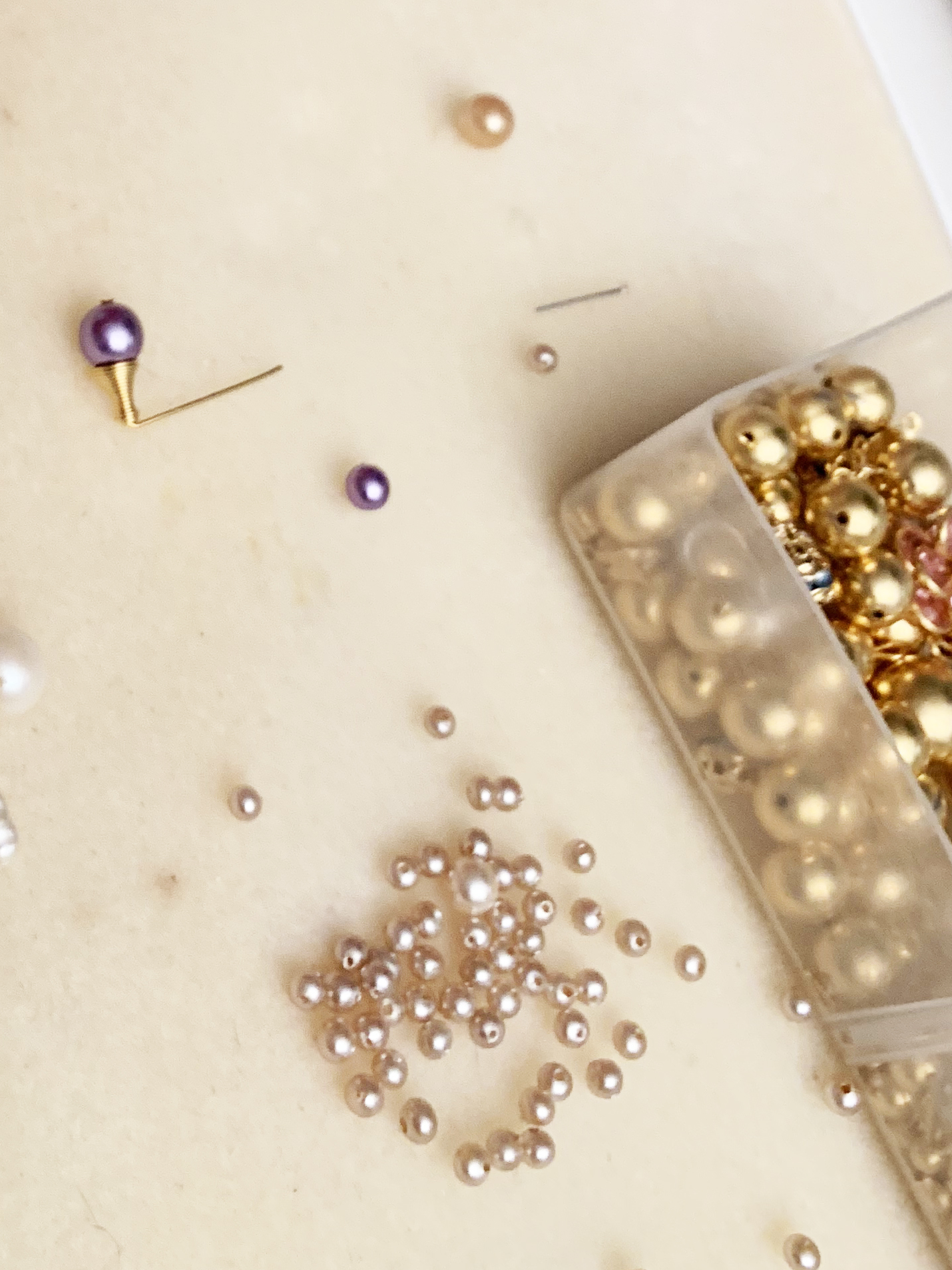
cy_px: -16
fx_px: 2016
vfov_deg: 32.1
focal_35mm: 55
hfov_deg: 25.5
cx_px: 41
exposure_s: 1/60
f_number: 1.8
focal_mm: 4.25
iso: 160
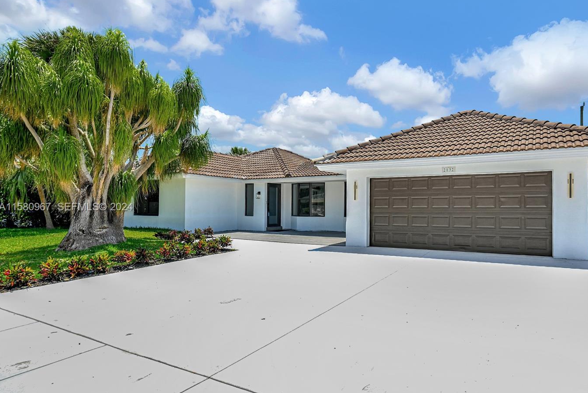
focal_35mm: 19
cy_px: 208
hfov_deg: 86.0
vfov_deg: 64.5
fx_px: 310
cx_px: 346
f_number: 7.1
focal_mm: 16
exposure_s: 1/200
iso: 100
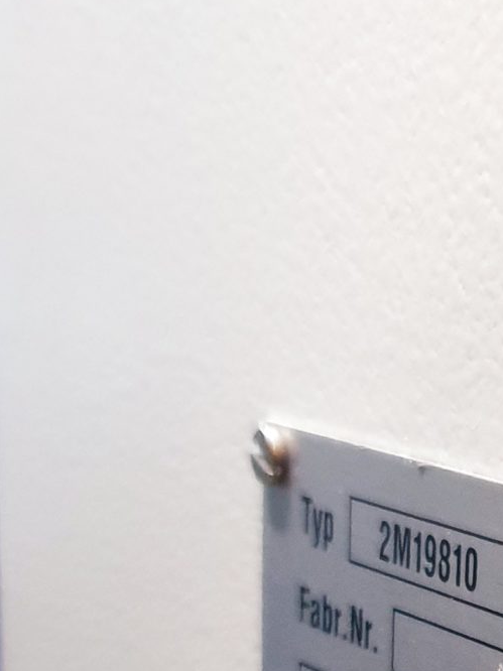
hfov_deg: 14.3
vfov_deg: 17.7
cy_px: 987
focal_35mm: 100
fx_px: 1939
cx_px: 611
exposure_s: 1/33
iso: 320
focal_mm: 4.3
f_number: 1.5
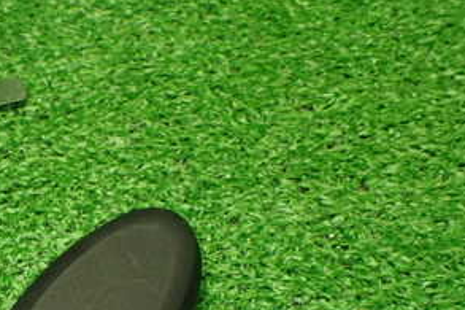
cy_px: 304
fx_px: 826
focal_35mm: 64
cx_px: 13
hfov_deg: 29.6
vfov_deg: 20.6
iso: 500
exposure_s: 1/125
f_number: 2.3
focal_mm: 5.4
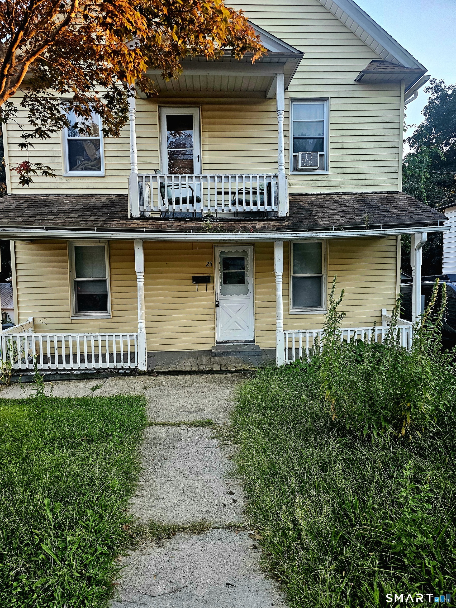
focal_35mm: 23
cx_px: 228
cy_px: 304
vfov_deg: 73.9
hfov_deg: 58.9
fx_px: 404
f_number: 1.7
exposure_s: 1/208
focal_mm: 6.3
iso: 200
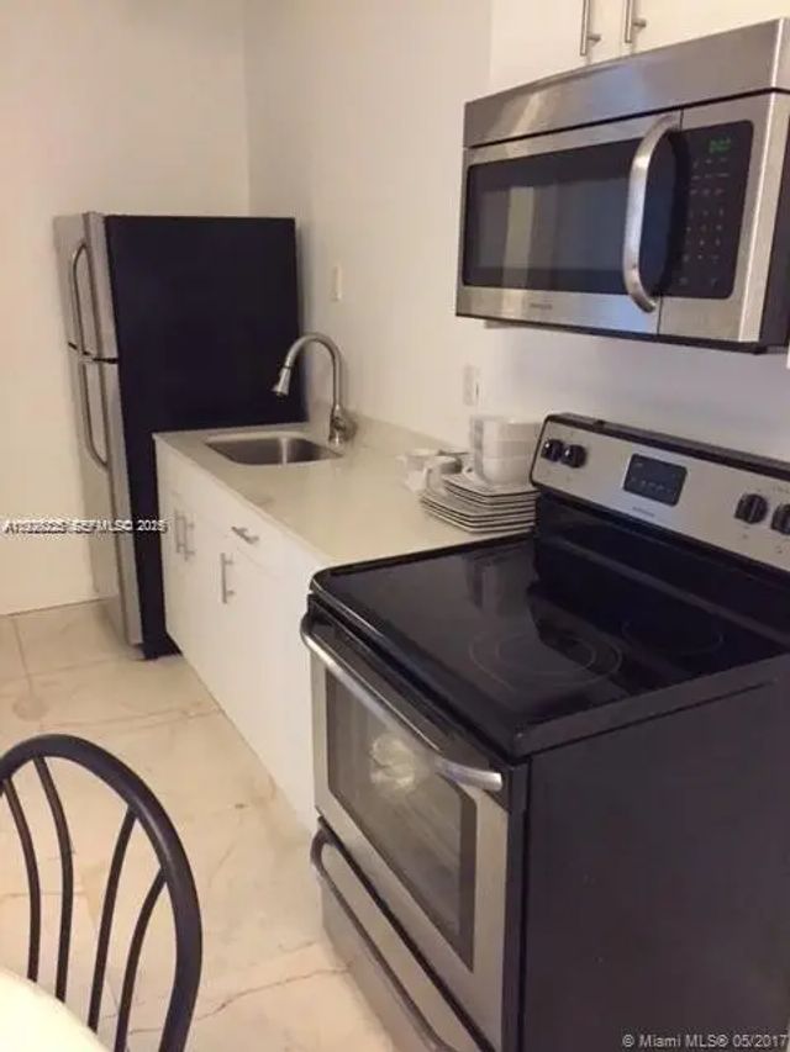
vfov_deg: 61.7
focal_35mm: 29
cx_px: 395
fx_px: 882
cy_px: 526
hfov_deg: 48.2
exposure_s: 1/15
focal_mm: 4.15
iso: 400
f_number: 2.2
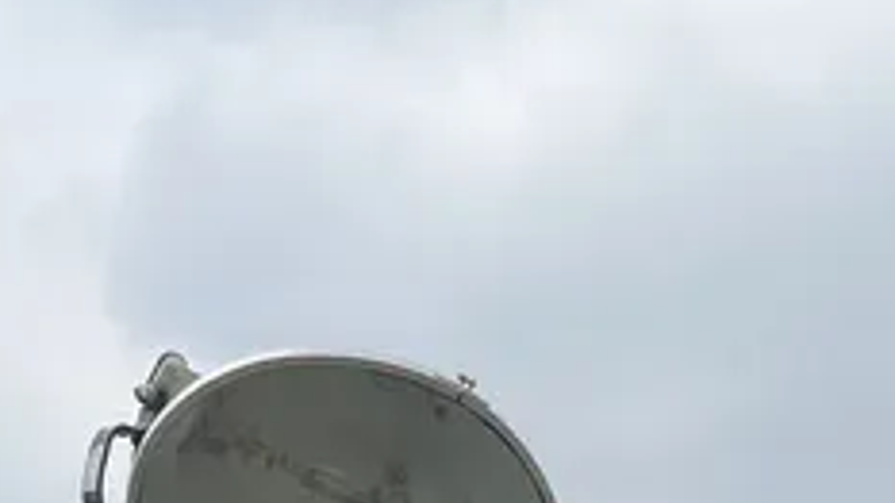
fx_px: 2112
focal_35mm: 89
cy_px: 1323
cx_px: 480
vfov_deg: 10.8
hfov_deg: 23.9
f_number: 1.6
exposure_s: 1/2632
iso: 50
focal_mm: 5.1
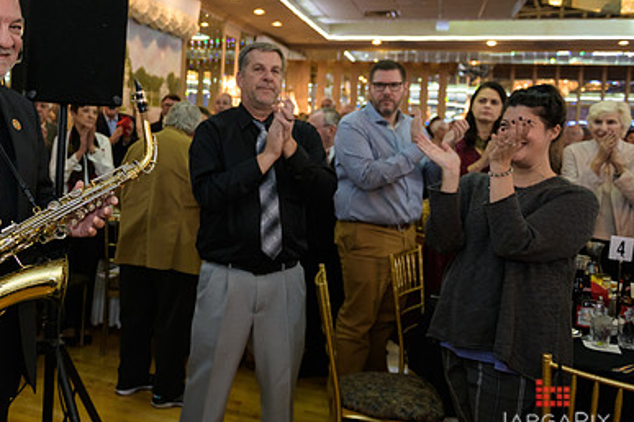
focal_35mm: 36
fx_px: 634
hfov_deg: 51.4
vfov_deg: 36.6
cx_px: 177
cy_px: 148
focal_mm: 24
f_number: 3.2
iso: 1000
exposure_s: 1/125
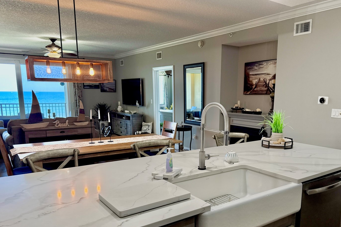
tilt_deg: -10.1
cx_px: 195
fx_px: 275
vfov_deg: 44.5
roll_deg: -1.7
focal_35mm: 29
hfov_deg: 63.4
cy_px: 145
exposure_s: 1/120
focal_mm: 6.76
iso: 80
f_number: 1.78
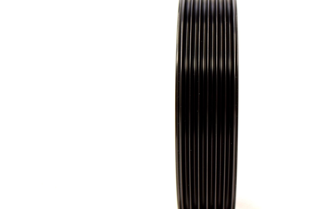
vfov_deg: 19.2
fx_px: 618
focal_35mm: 71
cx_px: 206
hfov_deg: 28.3
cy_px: 106
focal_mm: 32
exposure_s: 1/125
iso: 400
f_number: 5.6
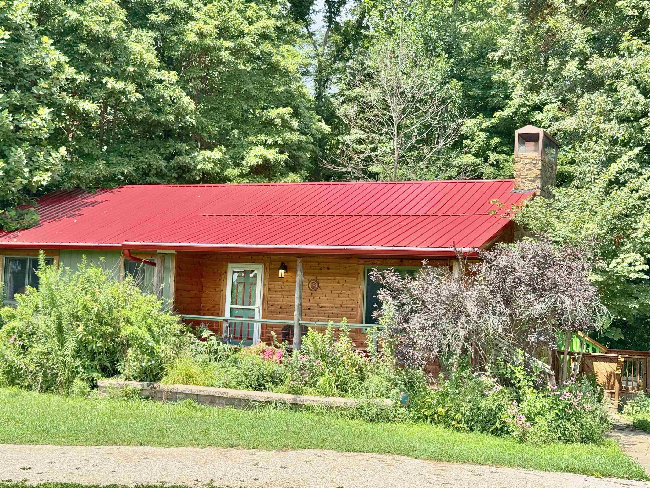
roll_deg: -2.4
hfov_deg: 39.7
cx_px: 325
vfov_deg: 30.3
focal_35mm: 48
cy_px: 244
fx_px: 901
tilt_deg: +3.3
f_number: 1.78
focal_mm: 6.76
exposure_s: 1/1366
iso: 64
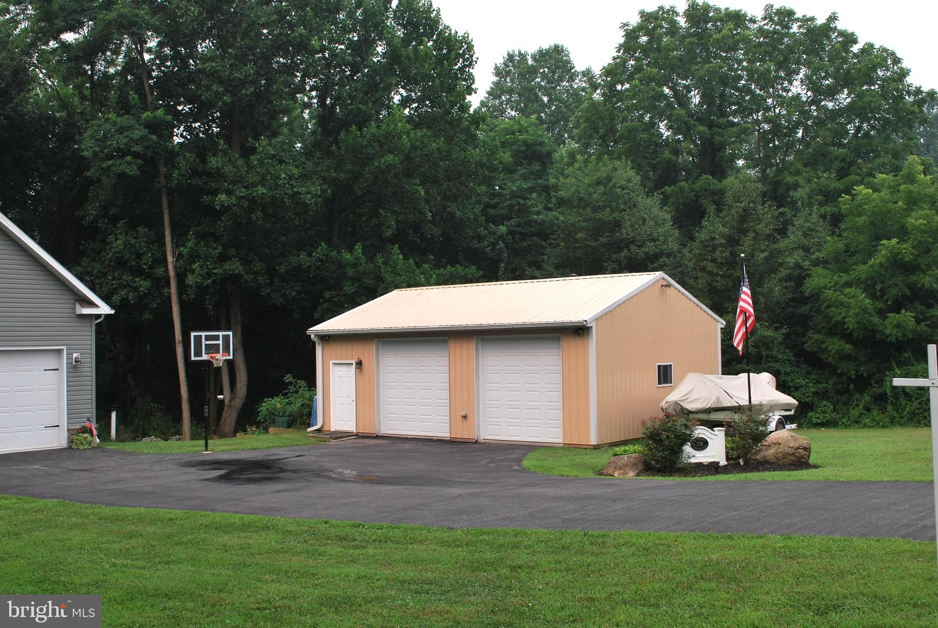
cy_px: 314
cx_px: 469
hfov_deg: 49.5
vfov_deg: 34.3
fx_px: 1017
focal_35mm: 39
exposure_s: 1/160
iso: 200
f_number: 9
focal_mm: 26
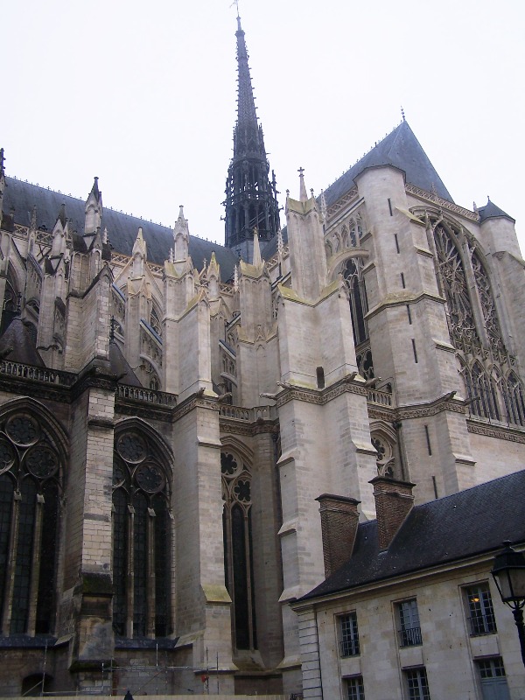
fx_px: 768
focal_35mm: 38
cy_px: 350
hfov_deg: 37.7
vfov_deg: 49.0
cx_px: 262
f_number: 2.8
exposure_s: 1/180
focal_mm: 6.3
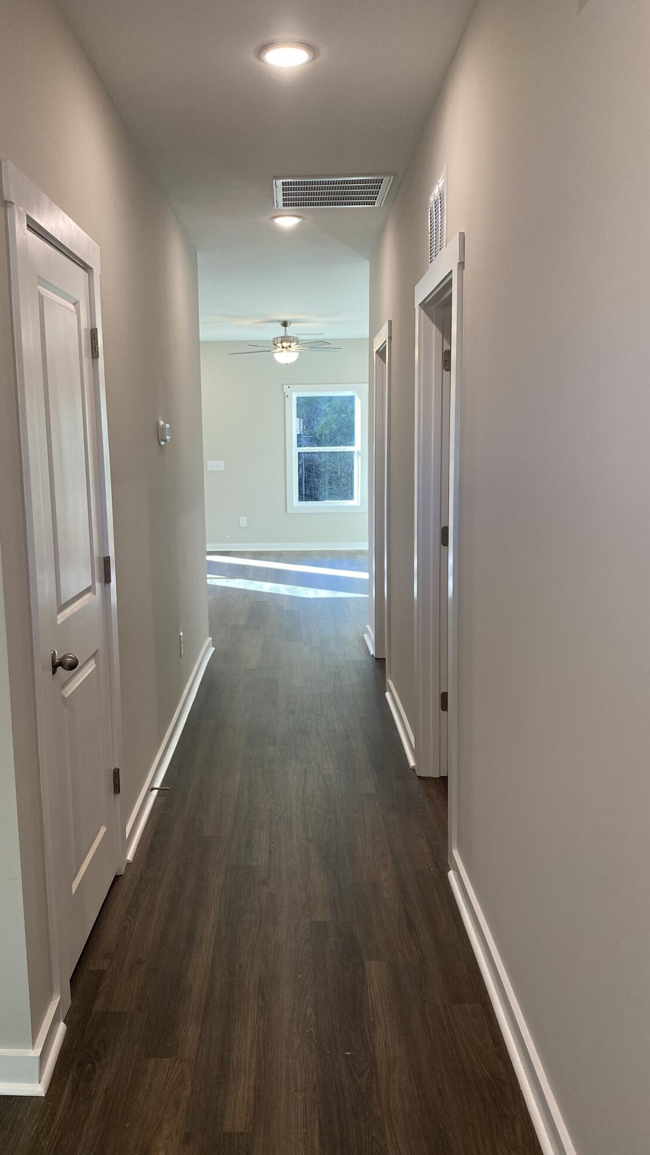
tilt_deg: -7.9
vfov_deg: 66.1
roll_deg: +0.5
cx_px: 266
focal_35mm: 29
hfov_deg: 40.0
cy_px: 568
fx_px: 889
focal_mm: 4.25
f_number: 1.8
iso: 125
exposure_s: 1/120
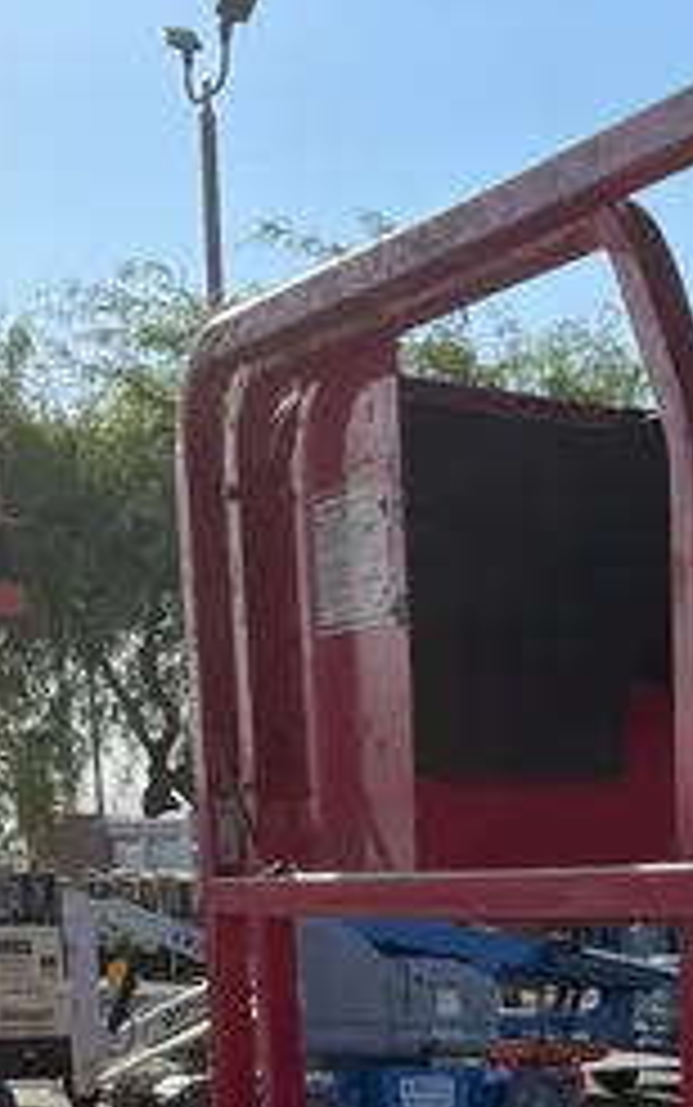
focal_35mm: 82
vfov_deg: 22.0
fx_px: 2475
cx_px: 824
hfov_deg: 15.4
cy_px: 1532
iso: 32
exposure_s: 1/2817
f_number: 1.6
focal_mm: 4.2
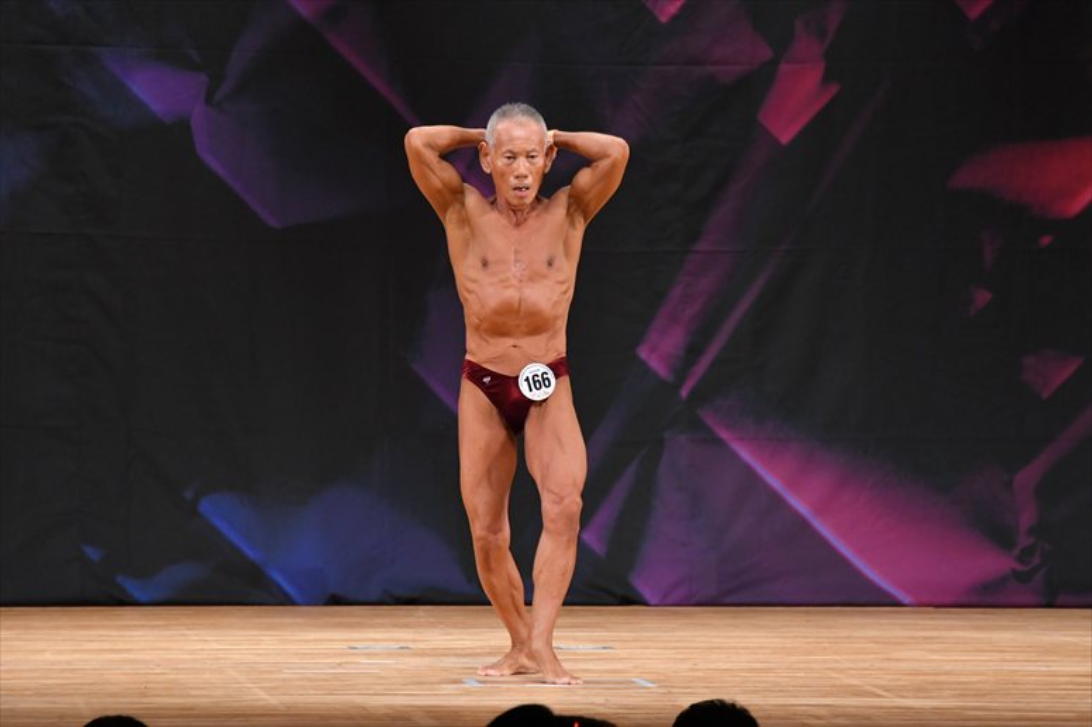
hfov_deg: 7.2
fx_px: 8641
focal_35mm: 285
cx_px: 546
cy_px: 364
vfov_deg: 4.8
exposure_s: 1/400
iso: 3200
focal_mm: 190
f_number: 5.6
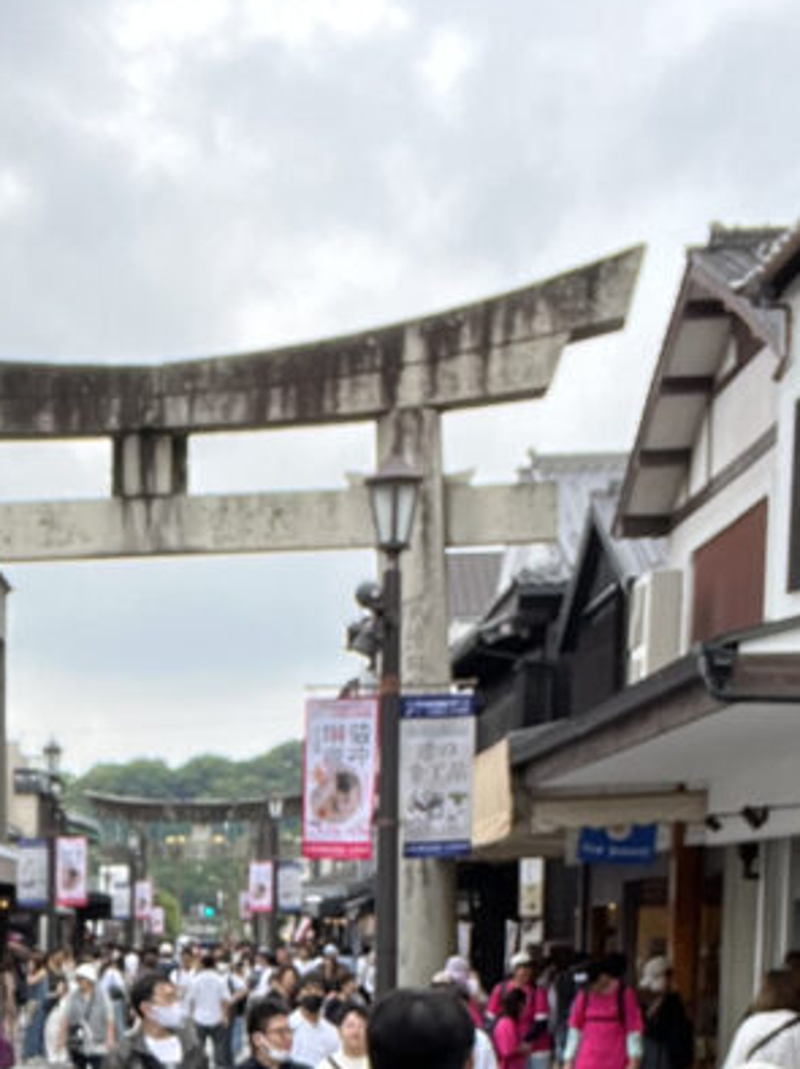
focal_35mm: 78
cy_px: 1224
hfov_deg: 18.4
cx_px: -11
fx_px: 2406
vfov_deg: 23.3
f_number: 2.2
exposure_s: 1/217
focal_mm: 2.71
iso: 32
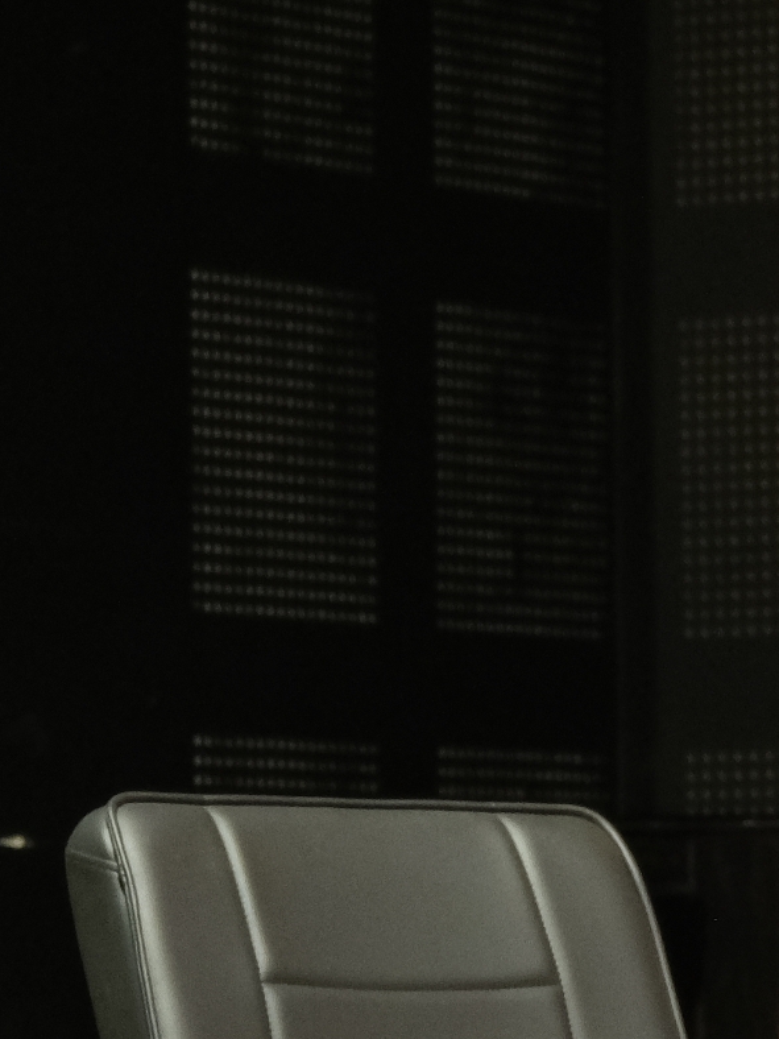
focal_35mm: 265
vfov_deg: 7.5
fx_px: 7951
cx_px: 560
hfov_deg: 5.6
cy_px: 456
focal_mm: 44.7
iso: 2500
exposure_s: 1/14
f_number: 4
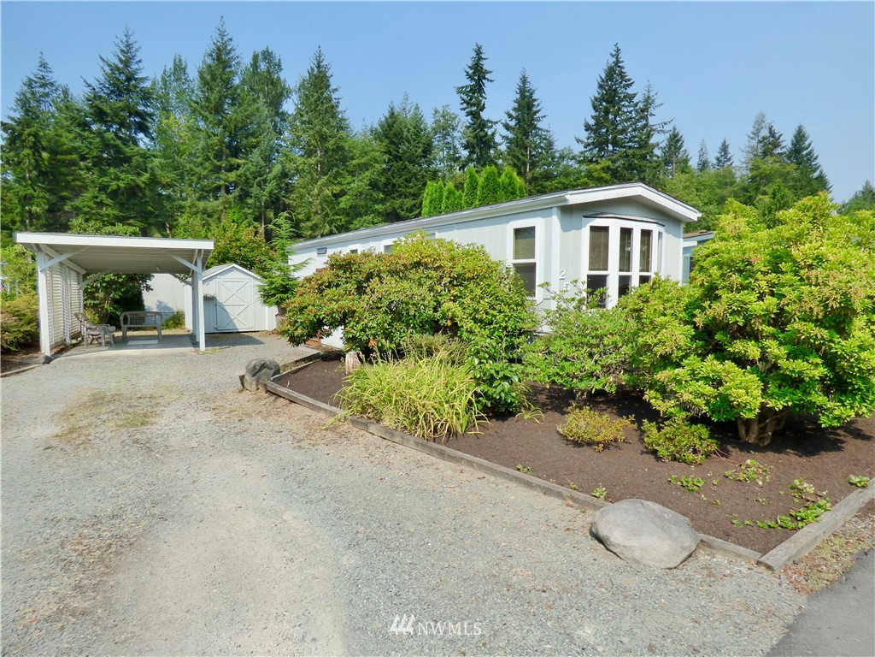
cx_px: 438
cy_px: 328
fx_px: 506
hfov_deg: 81.7
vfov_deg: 66.0
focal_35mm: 20
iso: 200
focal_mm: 3.58
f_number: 4.5
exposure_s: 1/800
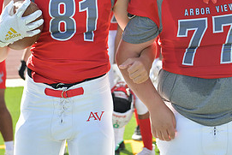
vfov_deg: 9.1
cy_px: 4
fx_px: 967
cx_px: 195
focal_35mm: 150
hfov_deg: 13.6
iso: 560
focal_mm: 70
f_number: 3.5
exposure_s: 1/2000
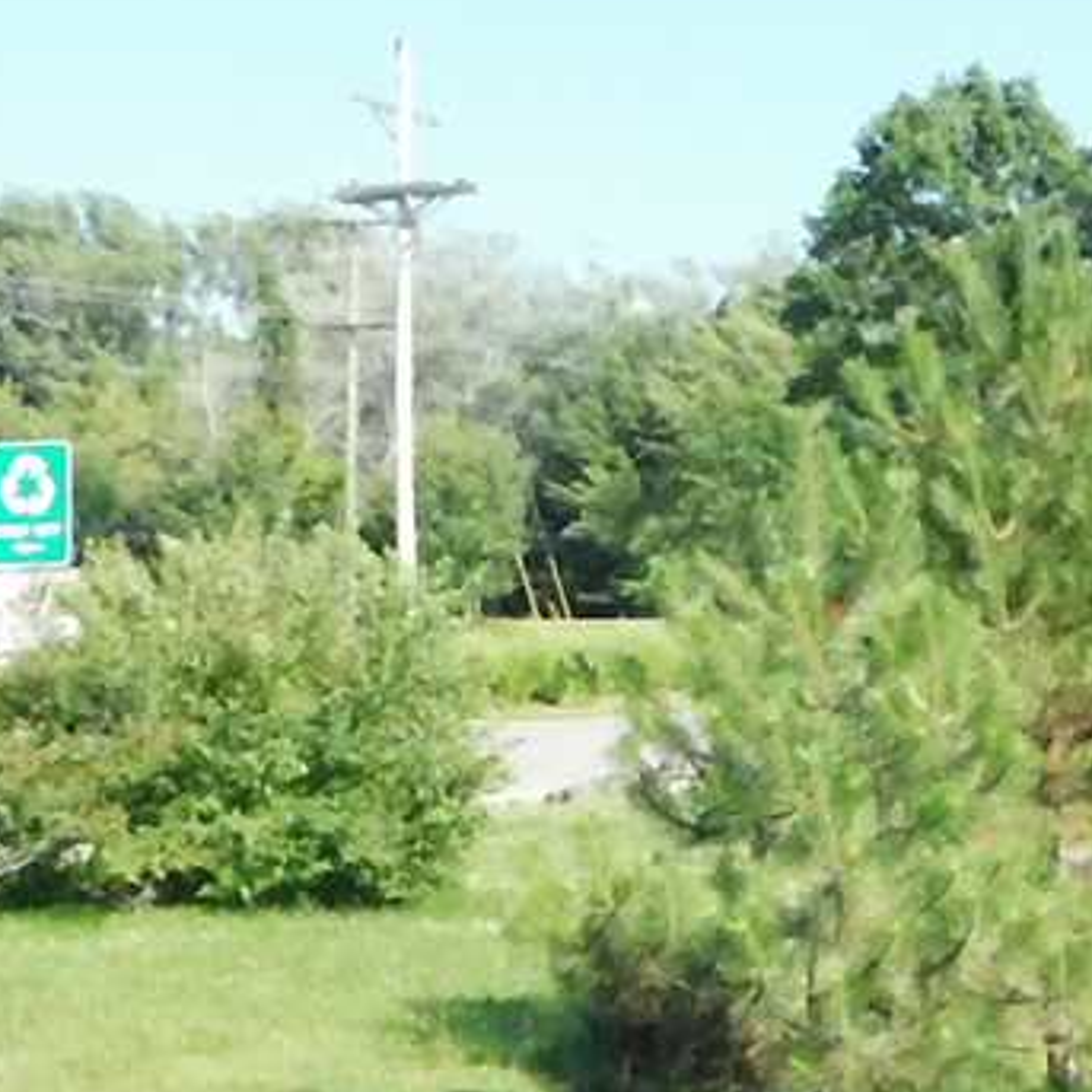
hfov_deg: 17.6
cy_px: 713
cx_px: 640
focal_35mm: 99
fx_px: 3533
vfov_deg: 17.5
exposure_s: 1/1500
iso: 1600
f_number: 6.4
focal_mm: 5.3
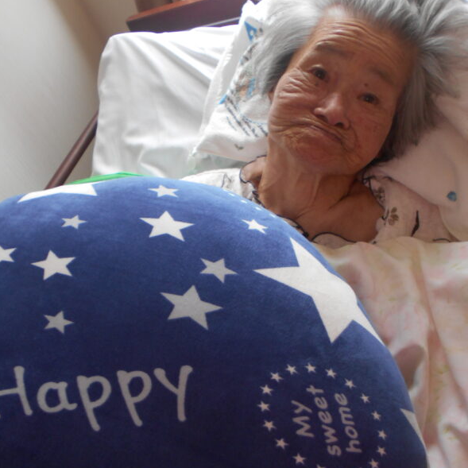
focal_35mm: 36
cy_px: 263
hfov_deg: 46.0
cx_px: 236
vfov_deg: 45.9
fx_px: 551
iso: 160
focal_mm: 5.1
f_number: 3.4
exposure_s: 1/30
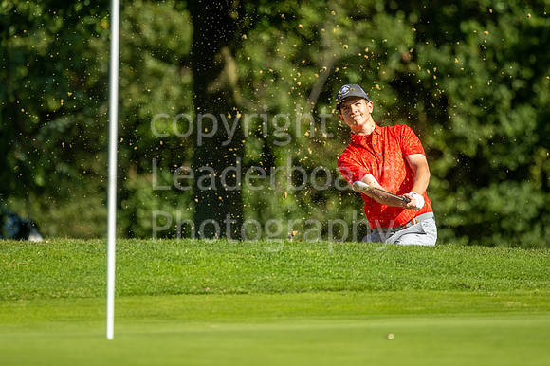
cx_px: 275
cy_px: 183
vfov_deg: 3.1
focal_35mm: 450
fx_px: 6871
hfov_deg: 4.6
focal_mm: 300
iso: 400
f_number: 4
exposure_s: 1/4000
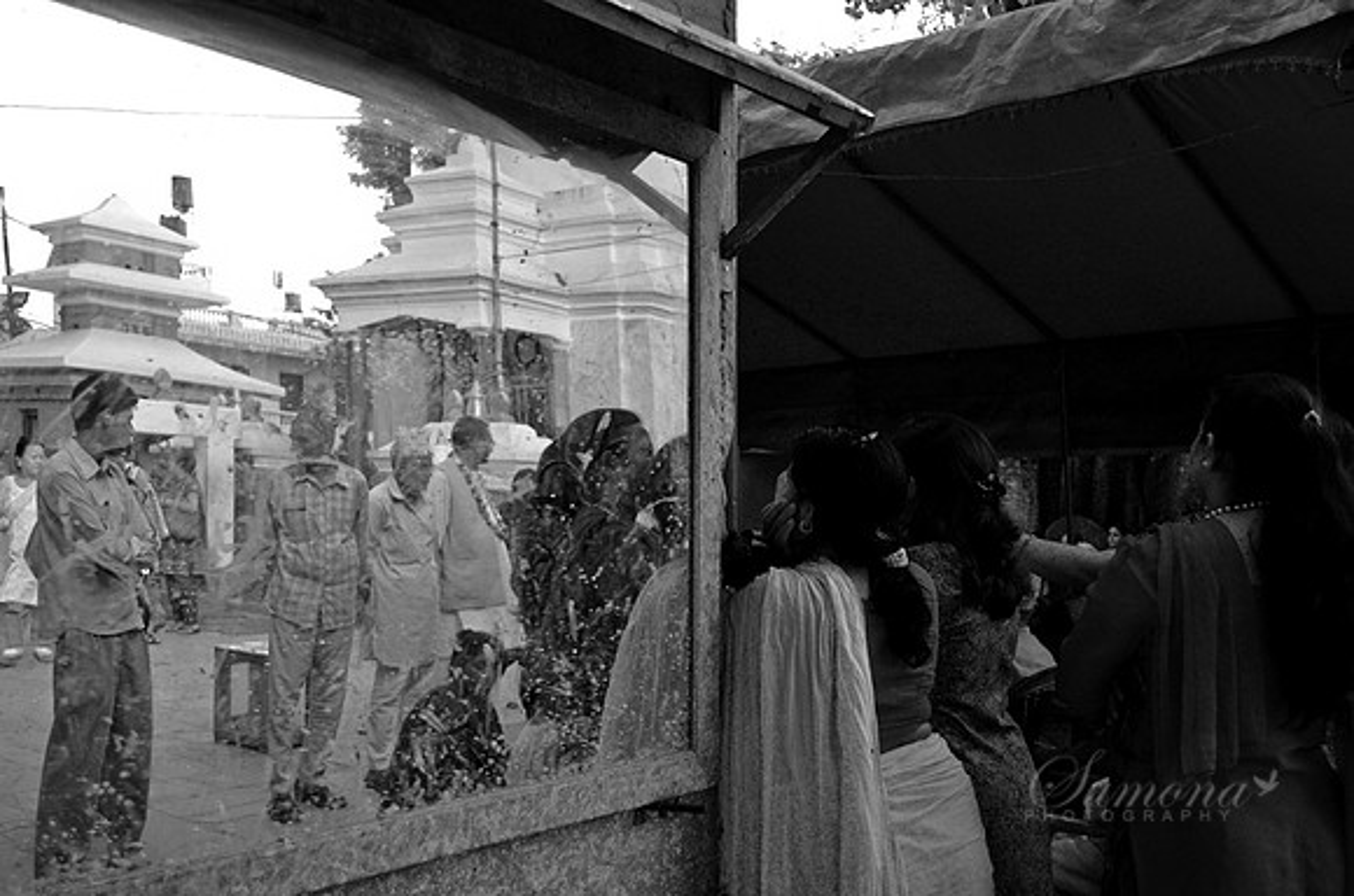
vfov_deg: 36.7
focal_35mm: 36
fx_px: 1351
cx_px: 677
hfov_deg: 53.2
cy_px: 448
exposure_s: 1/1000
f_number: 4
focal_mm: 24
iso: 2000
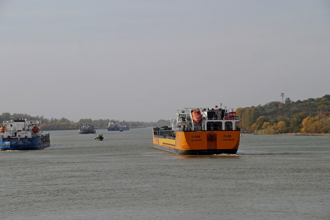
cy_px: 110
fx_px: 1237
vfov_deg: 10.1
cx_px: 165
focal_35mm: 135
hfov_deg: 15.2
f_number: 8
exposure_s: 1/500
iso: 100
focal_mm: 90
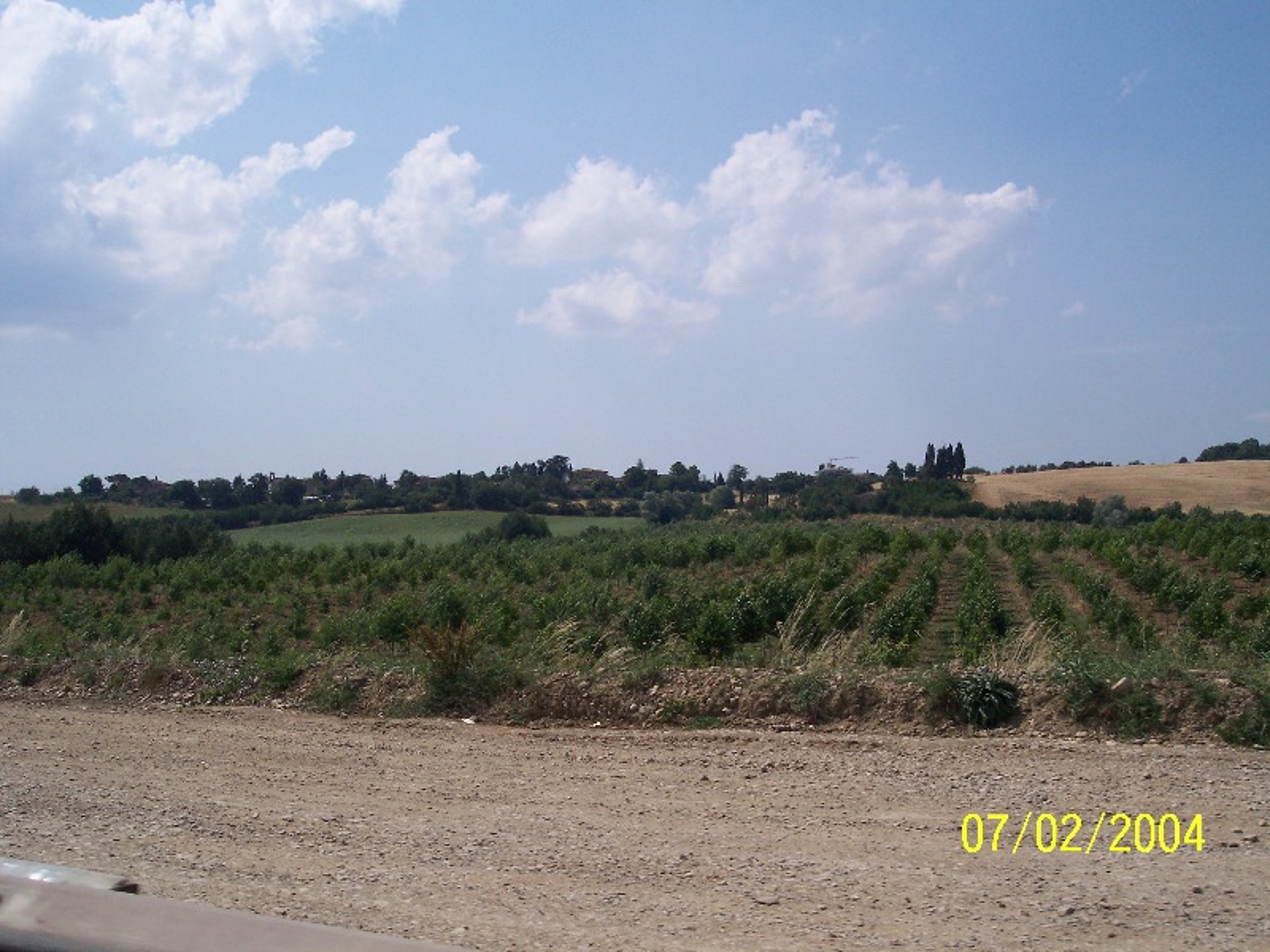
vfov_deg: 37.7
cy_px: 476
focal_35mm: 38
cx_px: 635
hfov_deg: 49.0
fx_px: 1394
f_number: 4.8
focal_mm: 8
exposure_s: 1/1000
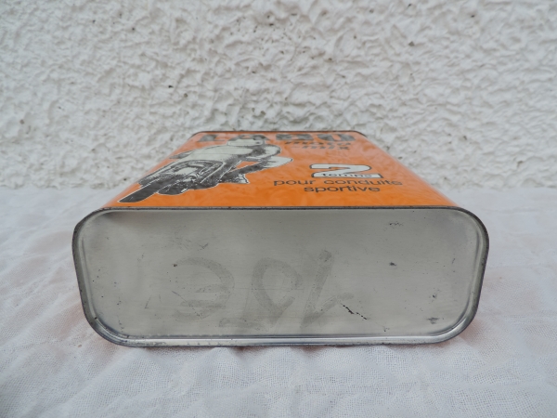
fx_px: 386
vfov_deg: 56.8
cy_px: 209
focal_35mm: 24
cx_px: 278
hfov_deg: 71.6
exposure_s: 1/500
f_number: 3
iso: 80
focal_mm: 4.3
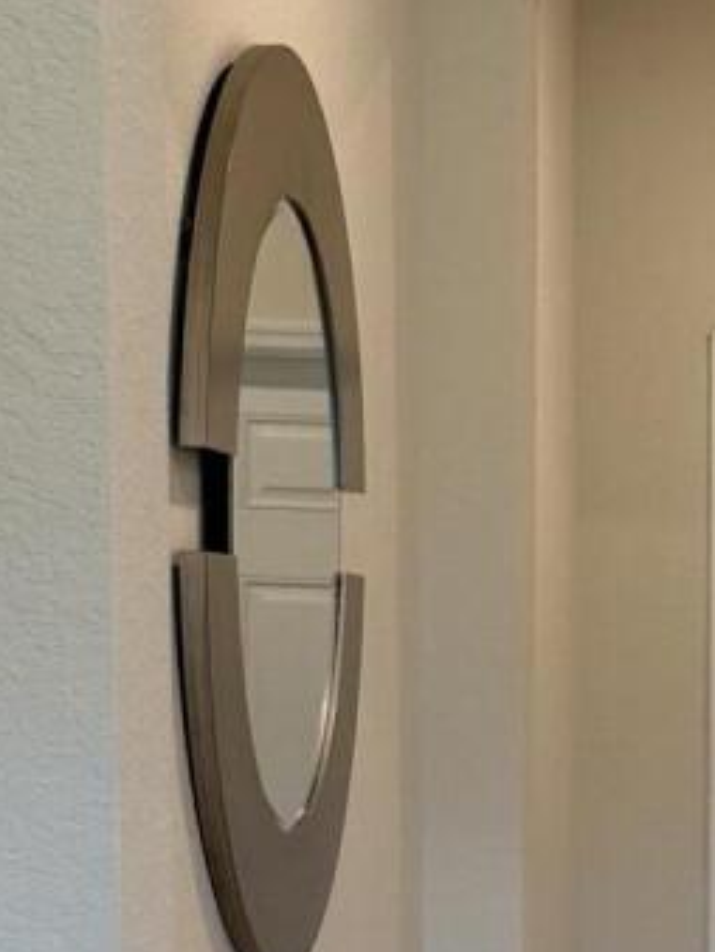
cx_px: 881
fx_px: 3906
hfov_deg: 10.3
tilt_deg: -4.8
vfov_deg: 13.7
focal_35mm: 142
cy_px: 960
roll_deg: -0.5
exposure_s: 1/120
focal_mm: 6.76
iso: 160
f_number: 1.78
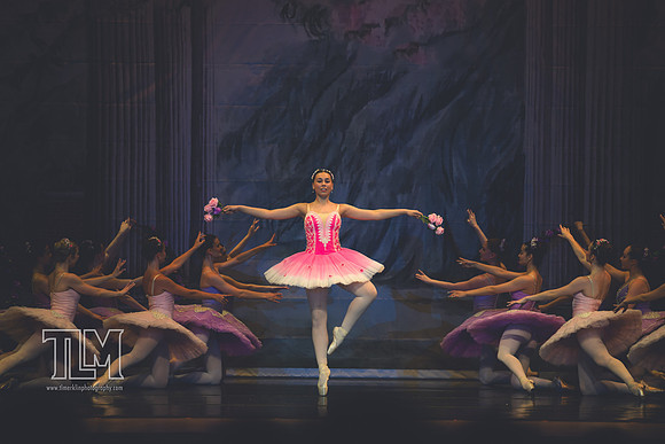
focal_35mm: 203
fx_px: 3751
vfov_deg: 6.8
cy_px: 222
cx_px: 332
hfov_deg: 10.1
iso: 720
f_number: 2.8
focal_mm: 200
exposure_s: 1/500
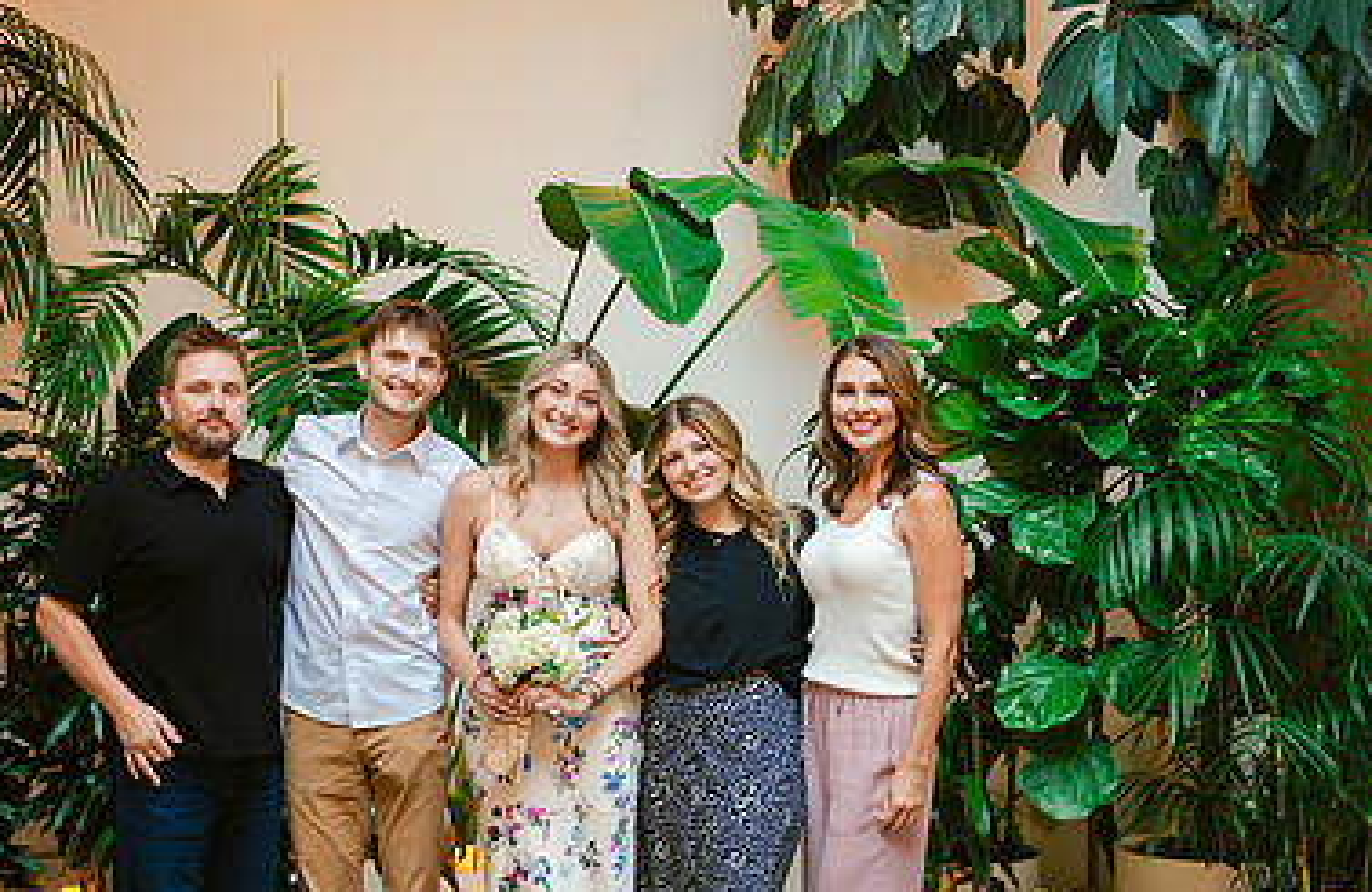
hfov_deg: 38.3
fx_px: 1966
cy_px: 676
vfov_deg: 25.2
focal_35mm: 52
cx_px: 548
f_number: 2.8
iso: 1000
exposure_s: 1/250
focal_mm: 33.2
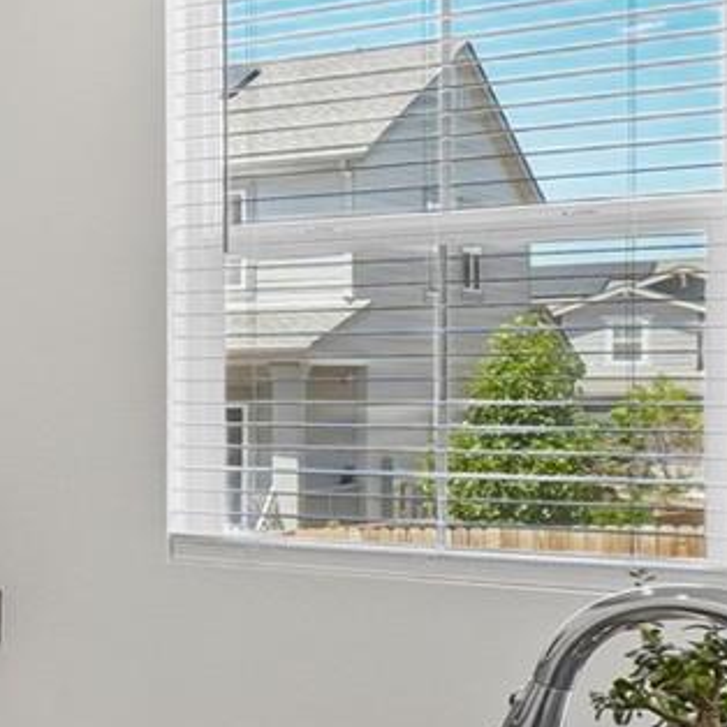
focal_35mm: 65
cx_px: -908
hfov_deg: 16.2
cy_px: 449
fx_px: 1544
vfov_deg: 26.4
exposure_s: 1/40
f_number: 8
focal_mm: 10
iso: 400
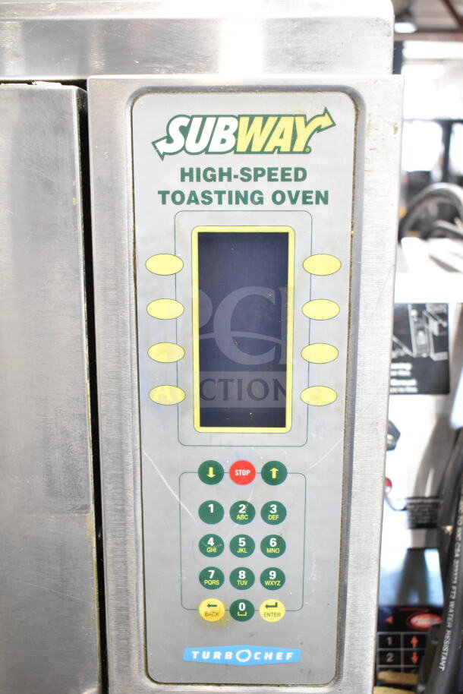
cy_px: 347
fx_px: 752
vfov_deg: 49.5
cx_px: 232
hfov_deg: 34.2
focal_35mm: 39
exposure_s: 1/80
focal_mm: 26
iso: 1600
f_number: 4
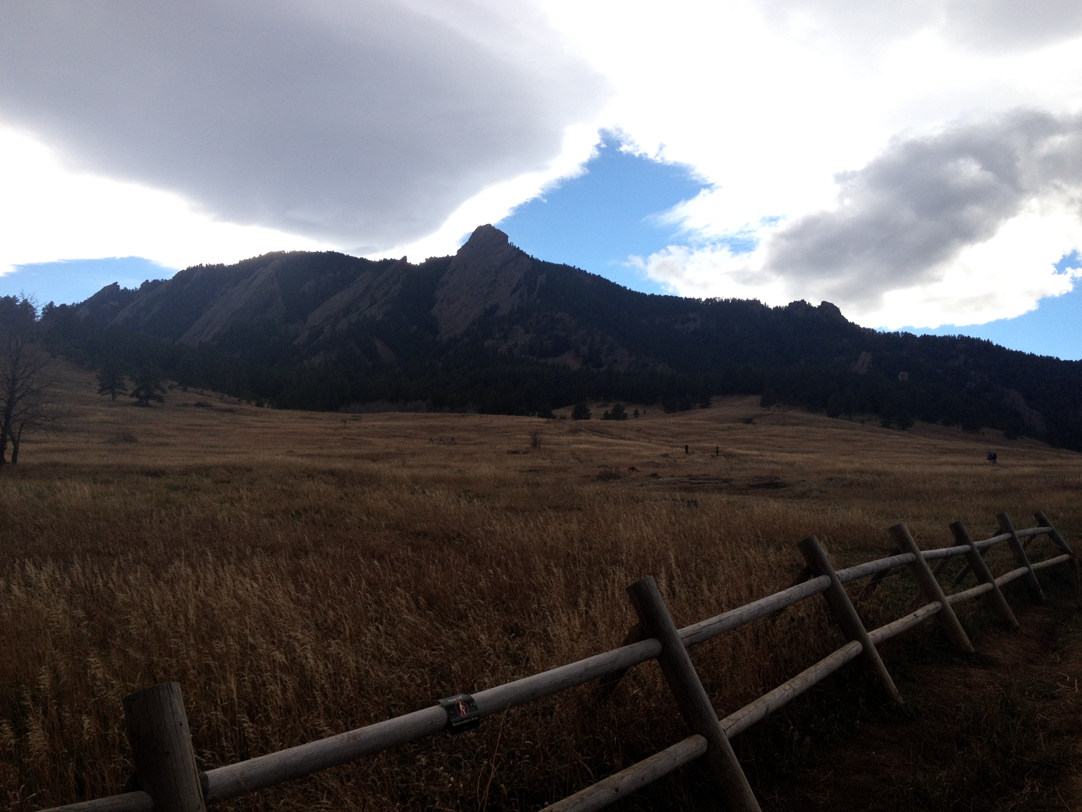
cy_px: 406
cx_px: 541
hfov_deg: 52.6
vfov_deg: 40.7
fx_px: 1094
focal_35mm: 35
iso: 64
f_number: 2.4
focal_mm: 4.28
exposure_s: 1/1062
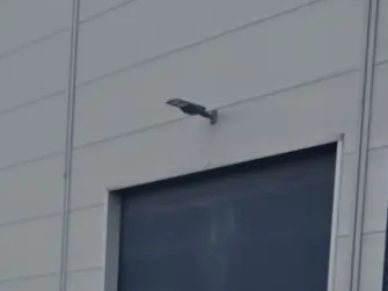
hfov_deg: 12.9
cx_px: -398
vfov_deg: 10.3
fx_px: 1479
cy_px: 580
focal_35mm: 132
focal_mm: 6.3
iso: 12
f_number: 1.7
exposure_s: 1/633
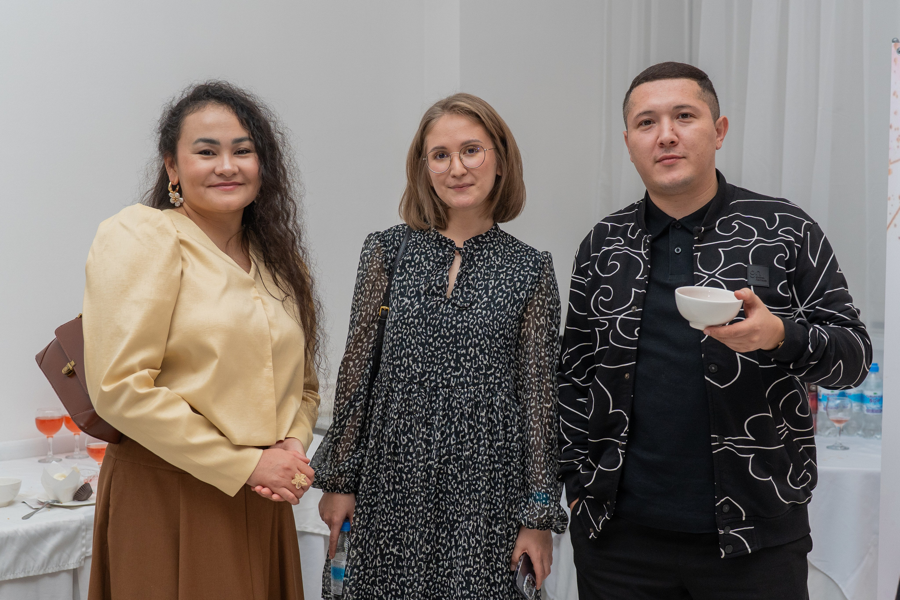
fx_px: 1265
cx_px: 431
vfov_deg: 26.7
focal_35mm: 51
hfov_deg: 39.1
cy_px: 308
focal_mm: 37
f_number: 3.5
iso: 1250
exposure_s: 1/200
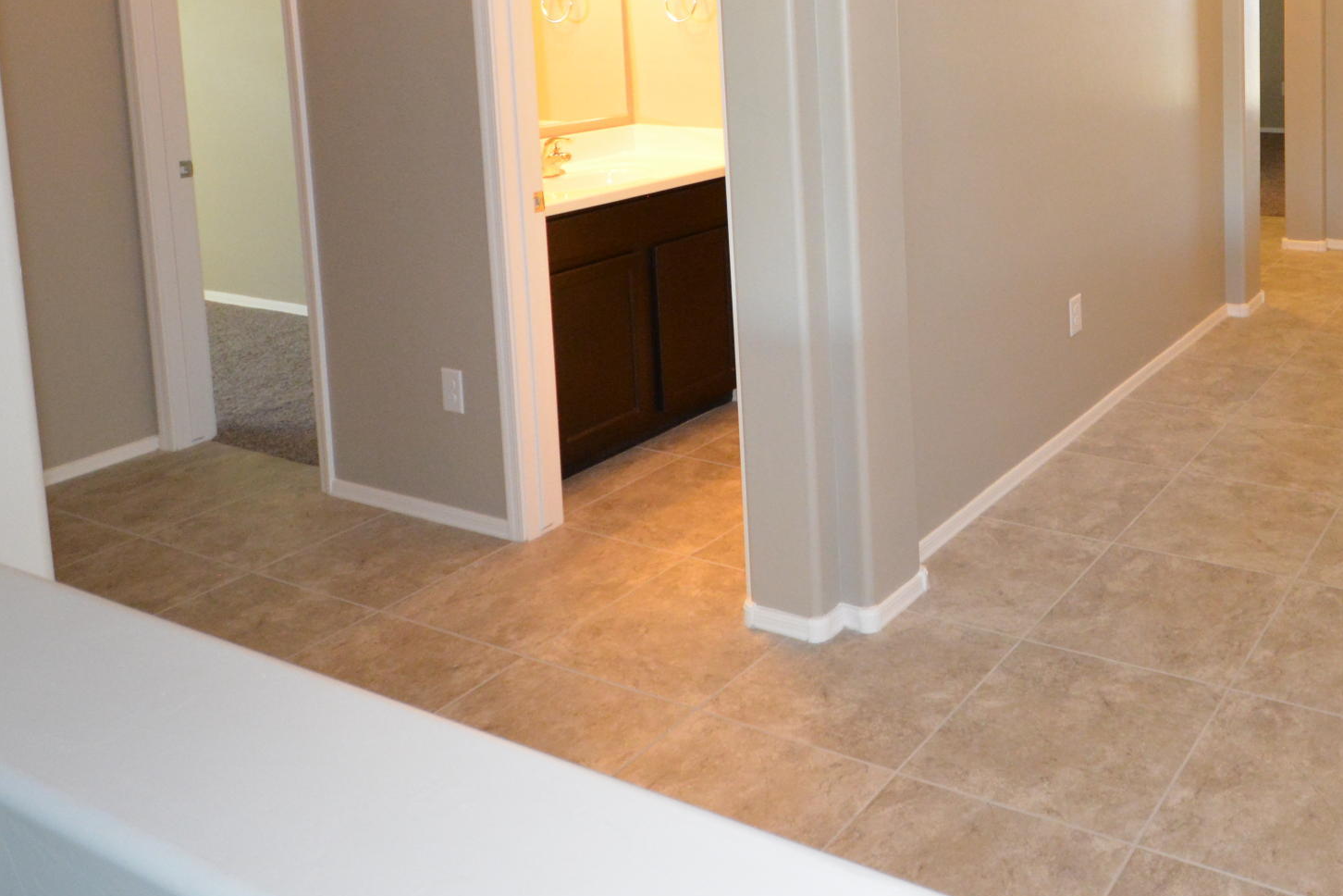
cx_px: 1105
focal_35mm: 31
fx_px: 1156
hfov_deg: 55.3
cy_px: 58
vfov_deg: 38.8
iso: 2000
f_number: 4
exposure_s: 1/60
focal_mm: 10
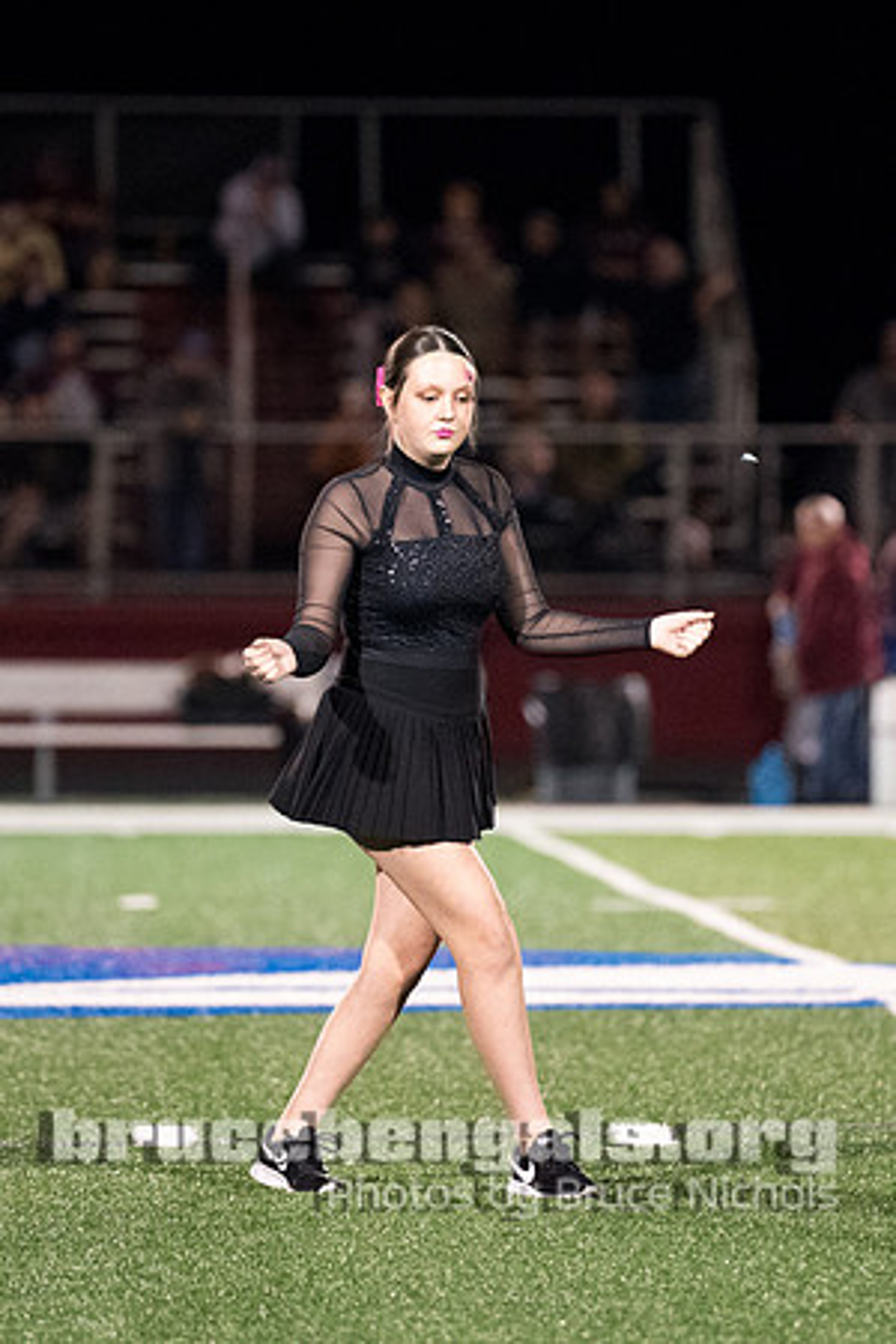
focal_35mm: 310
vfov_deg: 6.6
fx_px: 11574
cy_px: 552
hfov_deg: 4.4
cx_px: 520
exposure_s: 1/1000
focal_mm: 175
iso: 12800
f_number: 2.8
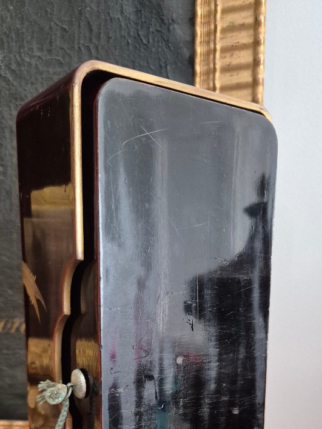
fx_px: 484
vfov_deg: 44.8
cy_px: 361
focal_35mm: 39
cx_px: 167
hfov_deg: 36.8
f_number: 1.8
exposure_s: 1/100
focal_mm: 5.4
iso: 1000
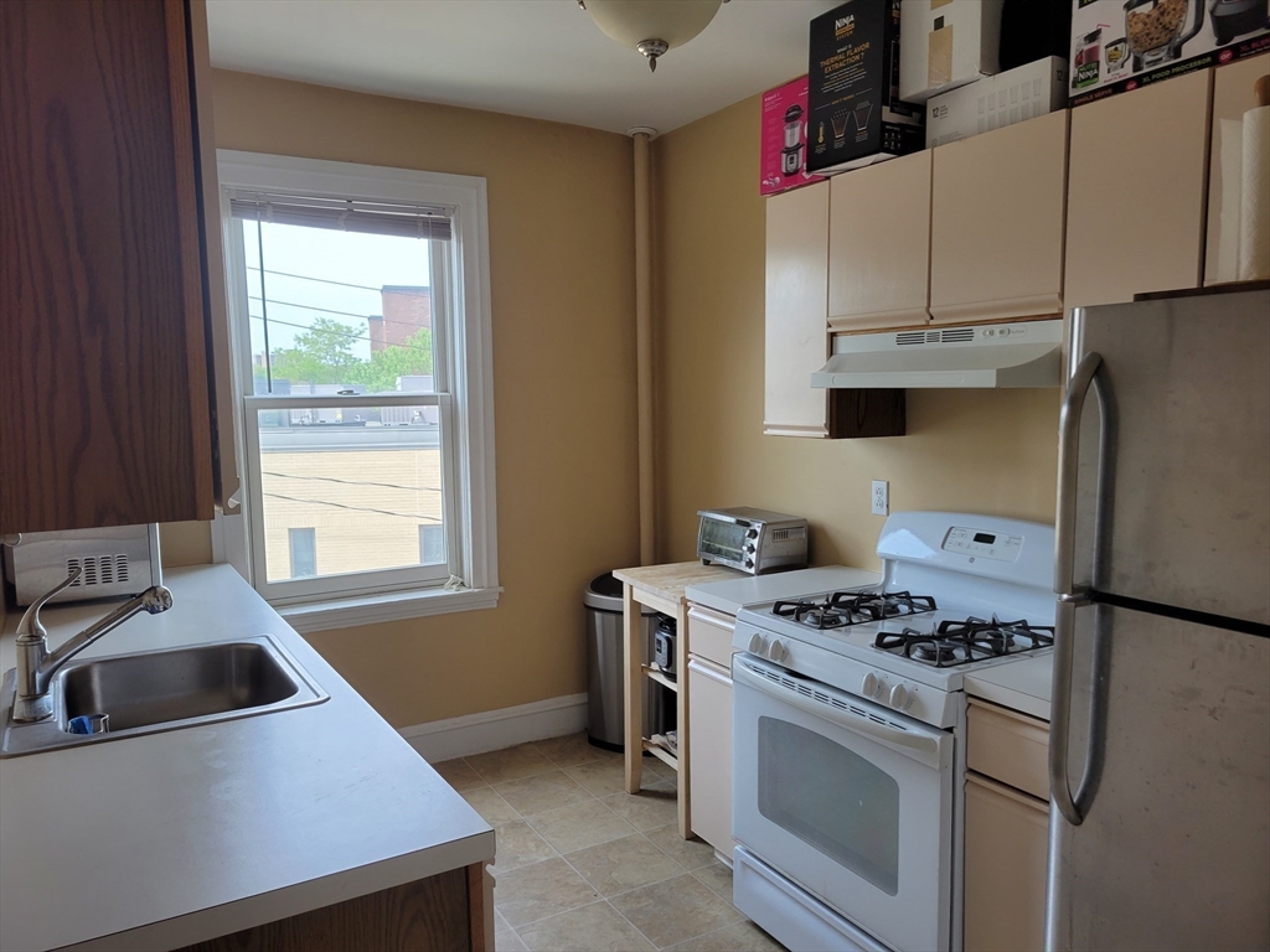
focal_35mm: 26
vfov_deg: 53.1
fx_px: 954
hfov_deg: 67.3
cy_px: 476
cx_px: 635
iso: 80
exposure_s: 1/119
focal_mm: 5.4
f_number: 1.8
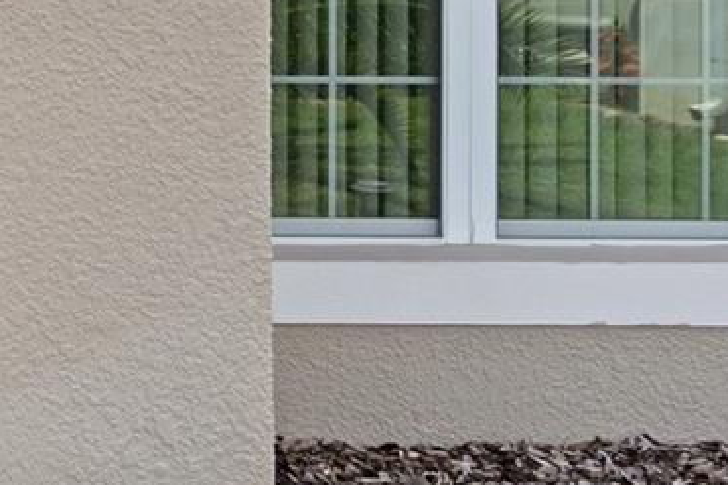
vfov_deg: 16.8
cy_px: -75
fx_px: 1577
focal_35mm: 78
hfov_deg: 19.6
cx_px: -572
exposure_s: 1/40
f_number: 8
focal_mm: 18
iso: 320
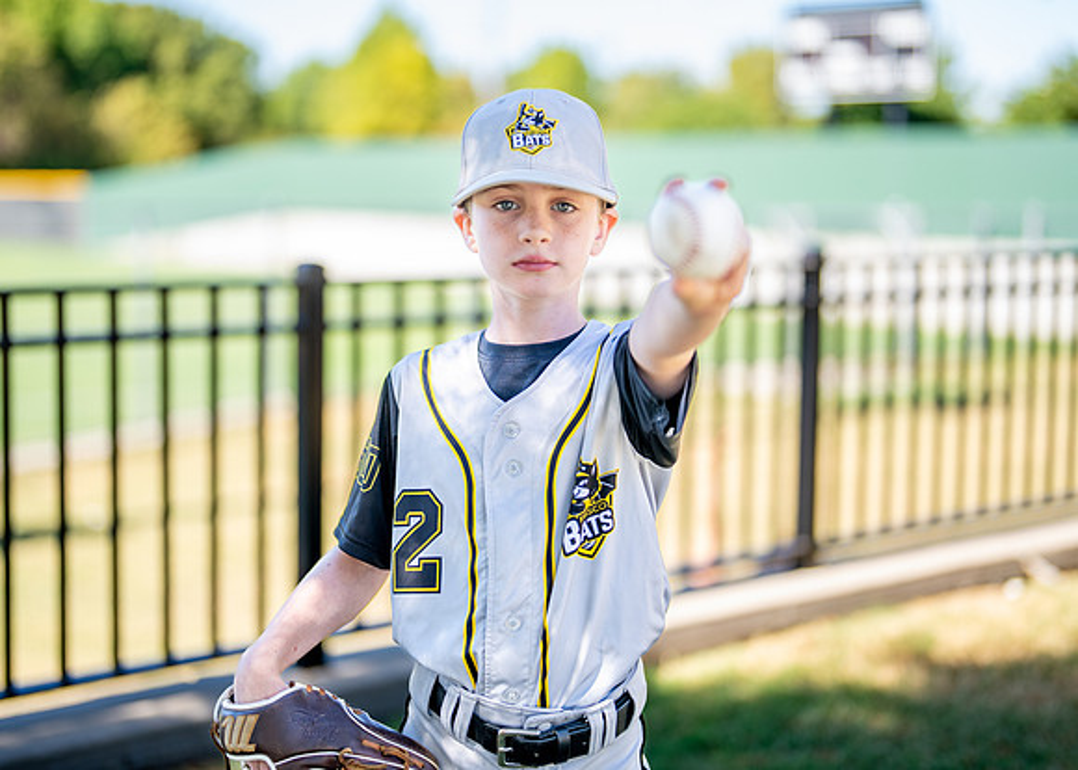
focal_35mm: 60
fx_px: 1831
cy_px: 333
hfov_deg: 32.8
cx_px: 519
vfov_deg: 23.7
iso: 100
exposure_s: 1/1600
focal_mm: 50
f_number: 1.2
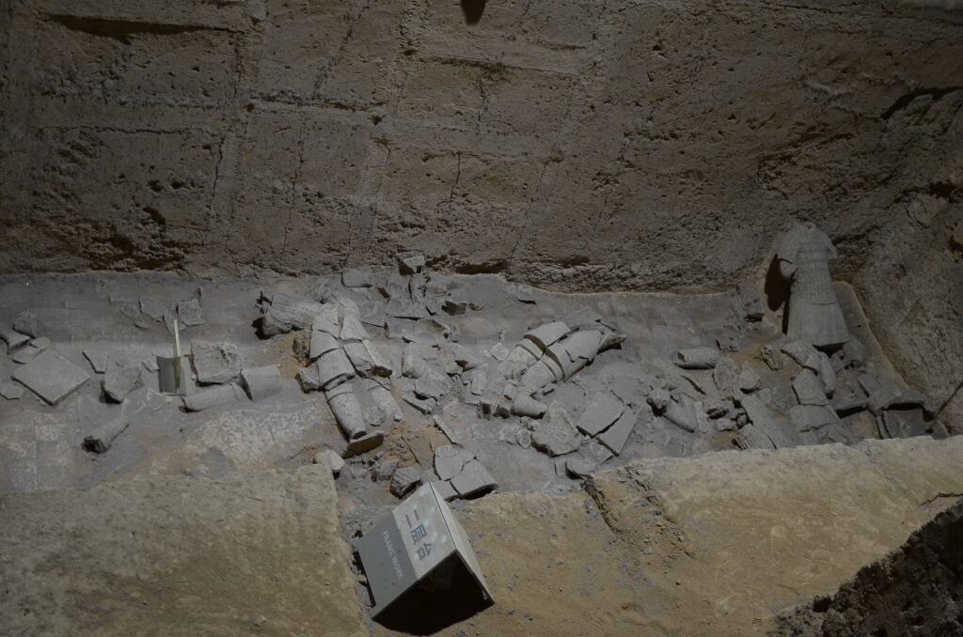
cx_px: 482
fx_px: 1281
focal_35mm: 48
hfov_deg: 41.2
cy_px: 318
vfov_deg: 27.9
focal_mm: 32
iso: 800
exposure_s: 1/13
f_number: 4
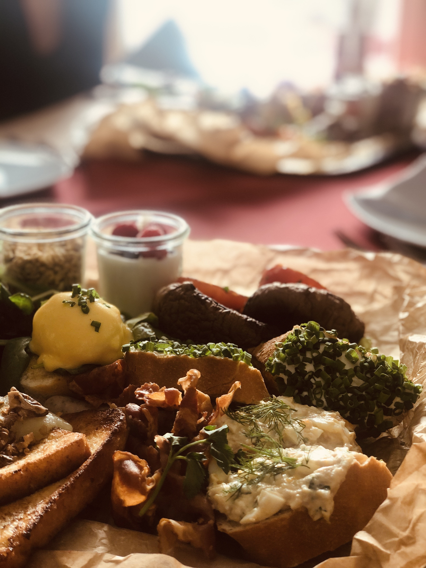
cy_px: 284
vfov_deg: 36.8
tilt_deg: -21.2
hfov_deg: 28.0
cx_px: 213
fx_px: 853
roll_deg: -0.9
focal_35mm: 52
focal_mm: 6
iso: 32
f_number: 2.4
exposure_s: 1/60
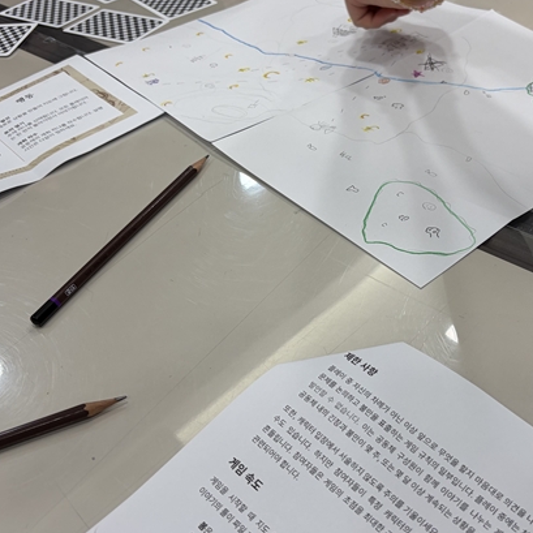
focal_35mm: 45
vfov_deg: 37.5
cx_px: 351
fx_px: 784
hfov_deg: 37.2
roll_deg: +6.1
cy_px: 231
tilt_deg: -38.0
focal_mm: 5.96
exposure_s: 1/120
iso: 50
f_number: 1.6
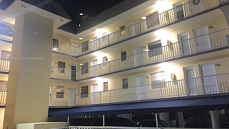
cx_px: 114
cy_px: 59
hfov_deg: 61.0
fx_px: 194
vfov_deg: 36.7
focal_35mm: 32
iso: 200
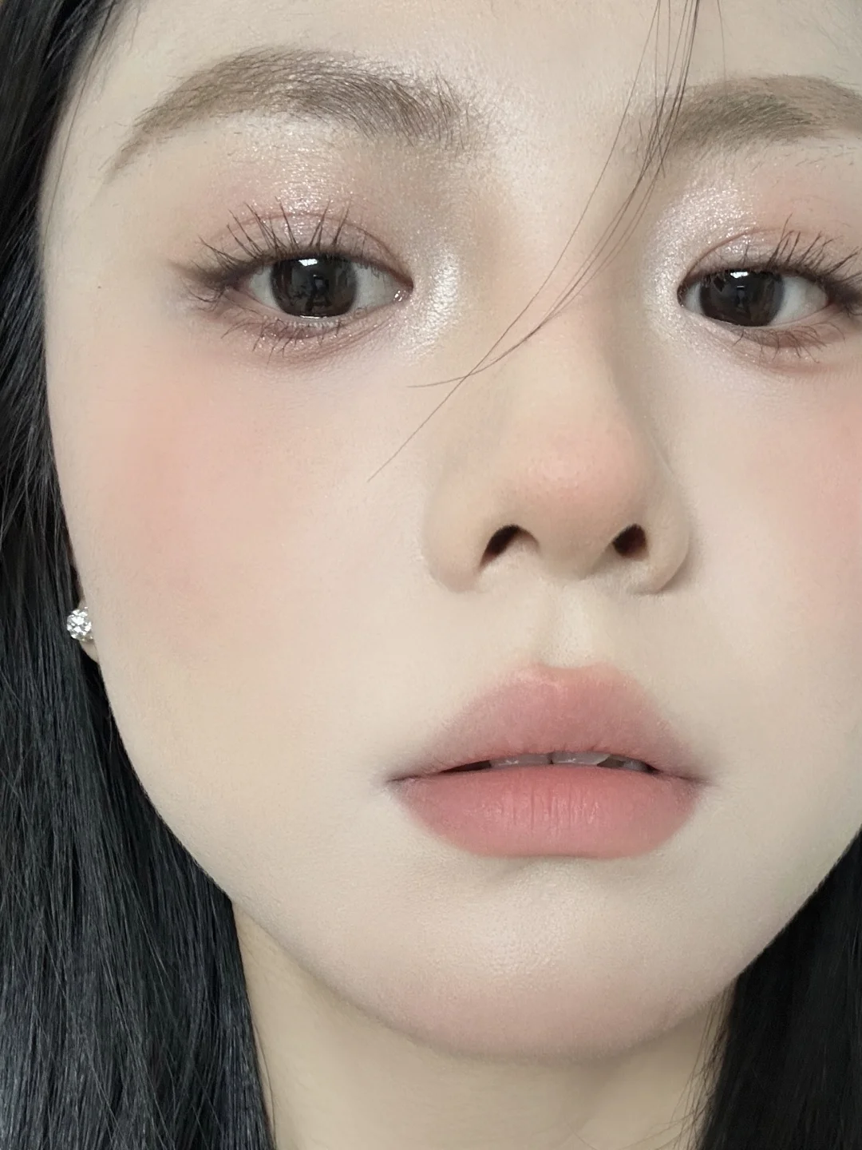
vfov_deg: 60.0
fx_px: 996
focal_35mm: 30
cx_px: 431
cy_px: 575
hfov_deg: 46.8
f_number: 1.9
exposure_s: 1/50
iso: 200
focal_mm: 2.69
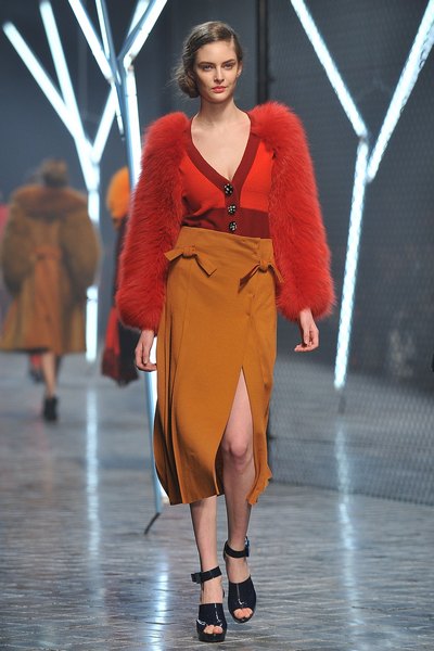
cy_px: 326
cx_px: 217
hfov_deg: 6.9
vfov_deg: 10.3
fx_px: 3616
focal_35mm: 200
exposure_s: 1/800
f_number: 4
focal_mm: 200
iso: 1600
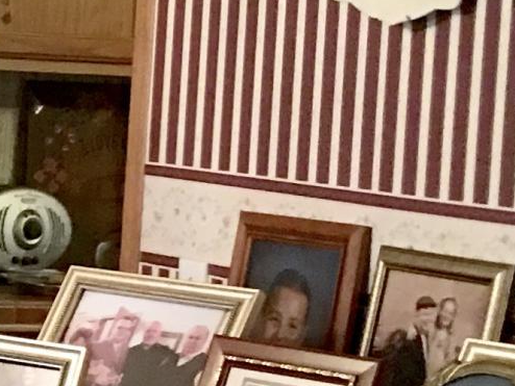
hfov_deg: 10.1
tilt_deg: -0.9
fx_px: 2620
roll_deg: -2.3
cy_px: 159
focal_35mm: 176
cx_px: -633
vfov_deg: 8.4
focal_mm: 4.15
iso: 64
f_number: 2.2
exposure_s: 1/15
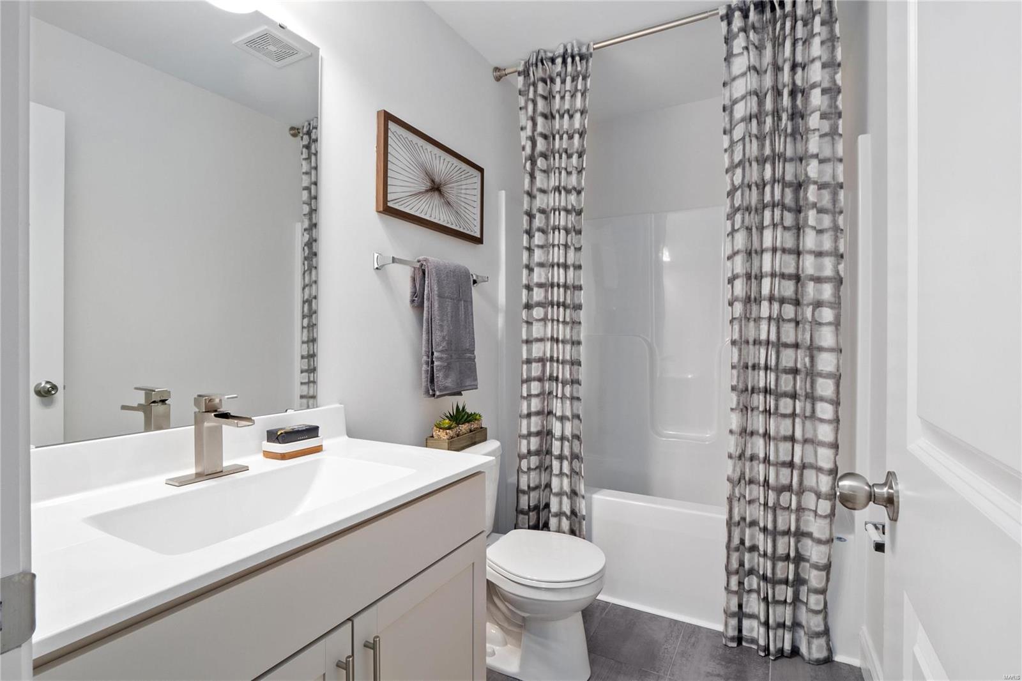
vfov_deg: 67.4
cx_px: 511
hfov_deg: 90.0
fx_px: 511
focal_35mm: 18
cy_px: 340
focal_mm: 9
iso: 400
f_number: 10
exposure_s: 1/2
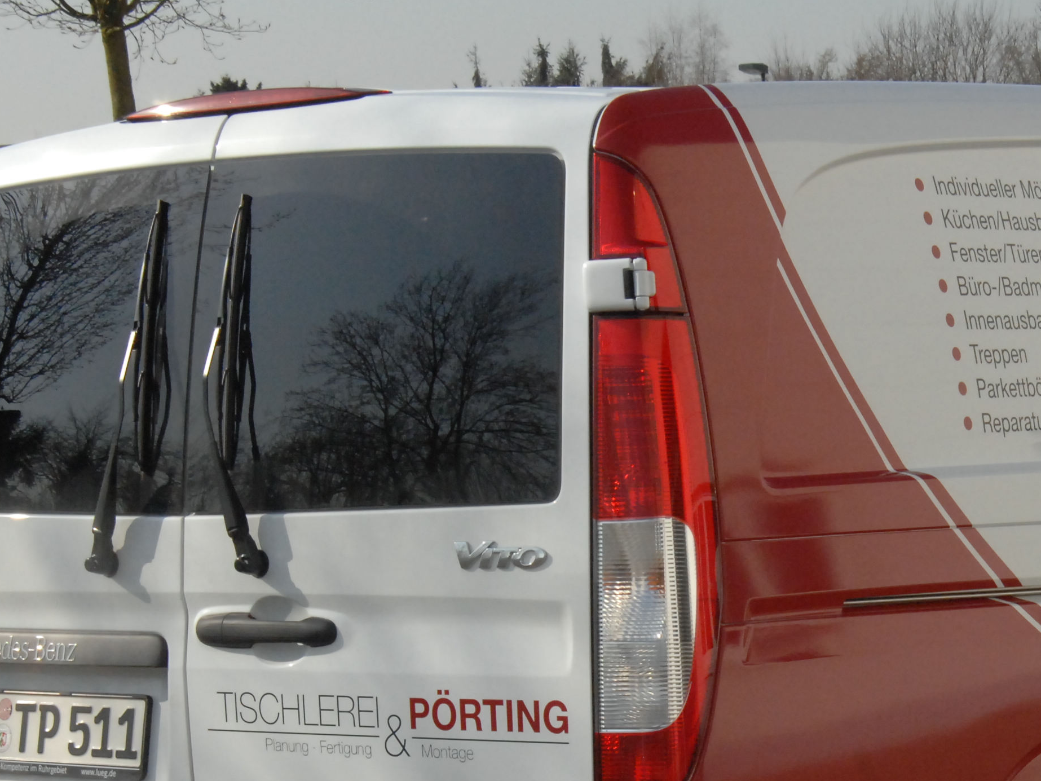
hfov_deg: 16.7
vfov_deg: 12.6
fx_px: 3522
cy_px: 675
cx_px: 809
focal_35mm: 117
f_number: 13
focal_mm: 35
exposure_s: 1/640
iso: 800
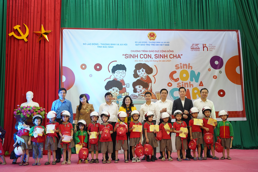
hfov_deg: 48.8
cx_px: 129
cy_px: 86
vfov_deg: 33.6
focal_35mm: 40
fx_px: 285
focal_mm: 39.7
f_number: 4
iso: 3200
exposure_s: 1/160
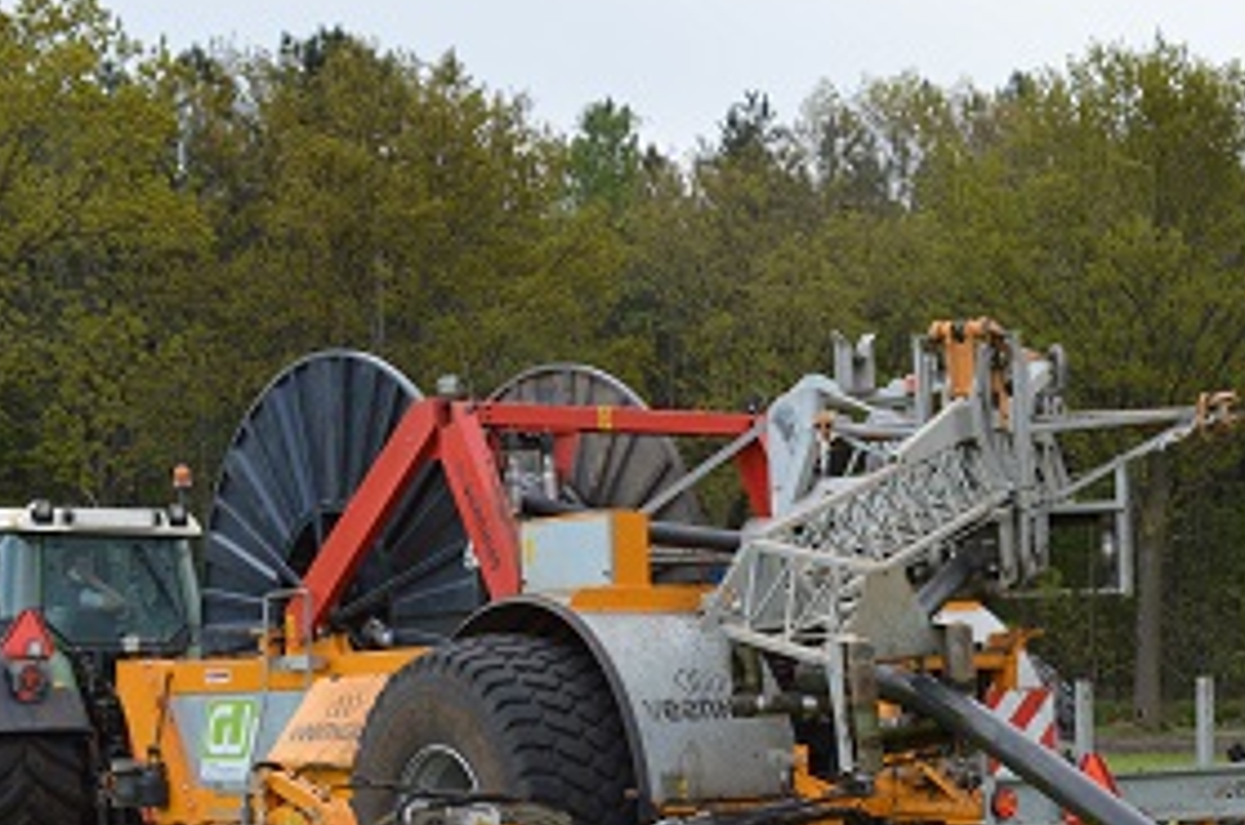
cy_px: 664
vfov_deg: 13.3
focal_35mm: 102
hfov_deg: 20.0
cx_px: 826
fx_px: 3520
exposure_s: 1/125
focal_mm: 35
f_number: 5.6
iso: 125
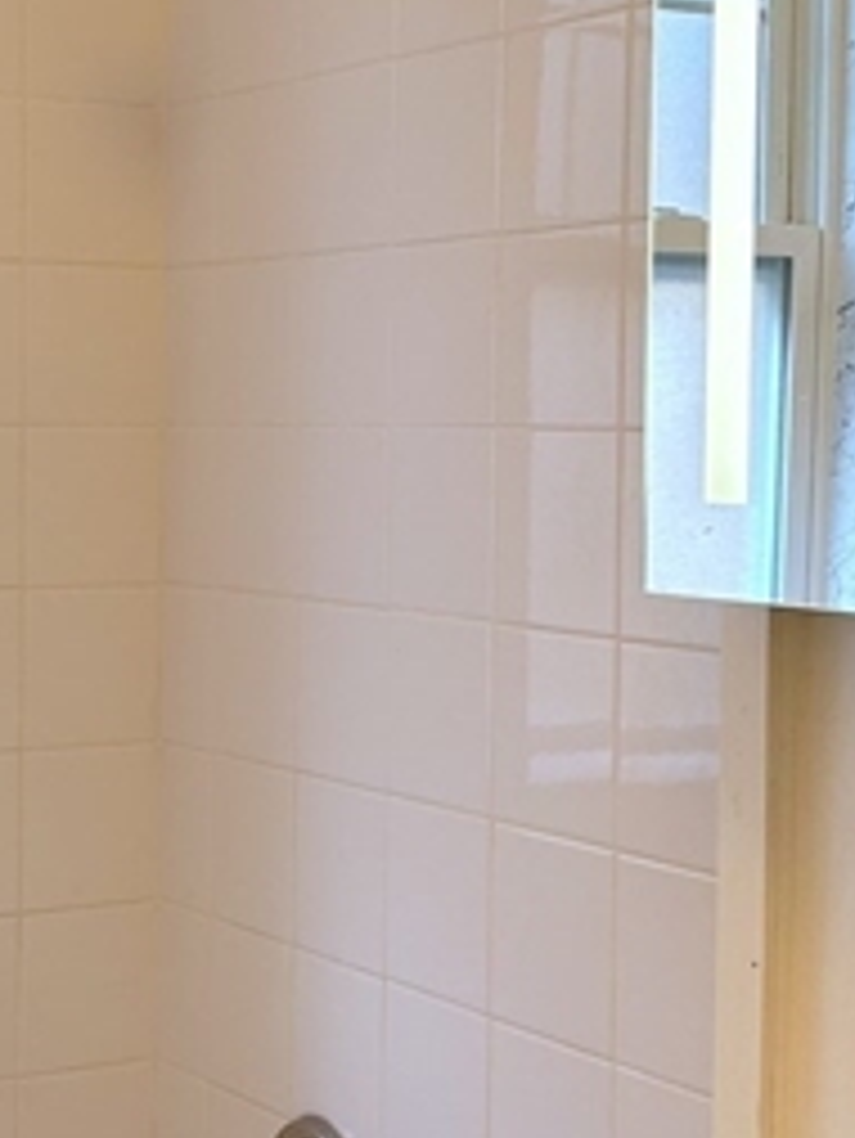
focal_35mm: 79
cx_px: 266
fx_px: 2599
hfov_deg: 18.6
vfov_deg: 24.7
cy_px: 499
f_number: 1.5
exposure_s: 1/60
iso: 64
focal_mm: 5.7
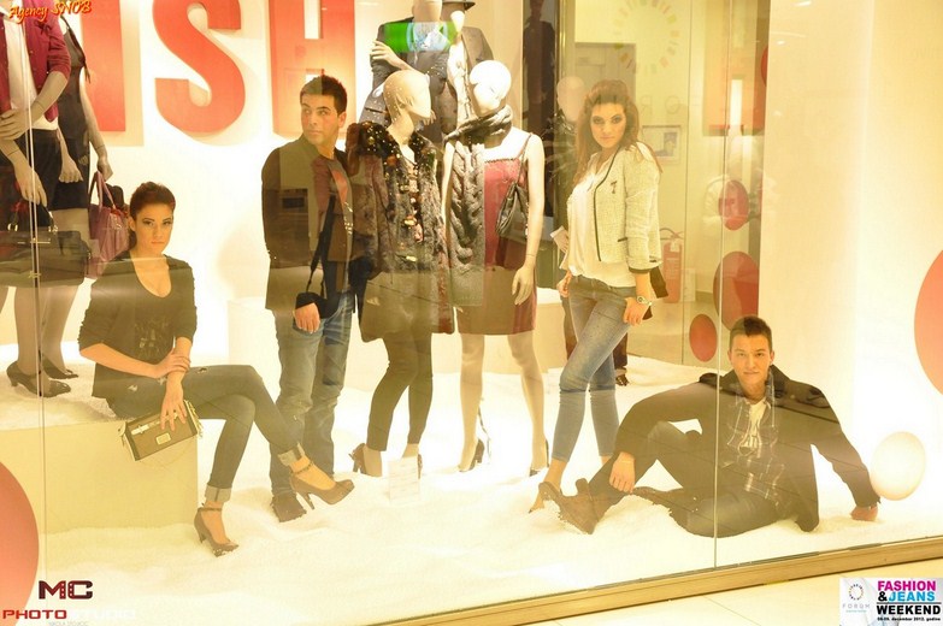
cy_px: 313
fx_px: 1491
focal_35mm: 57
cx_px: 472
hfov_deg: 35.1
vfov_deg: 23.7
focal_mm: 38
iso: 1600
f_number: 4.5
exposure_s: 1/60
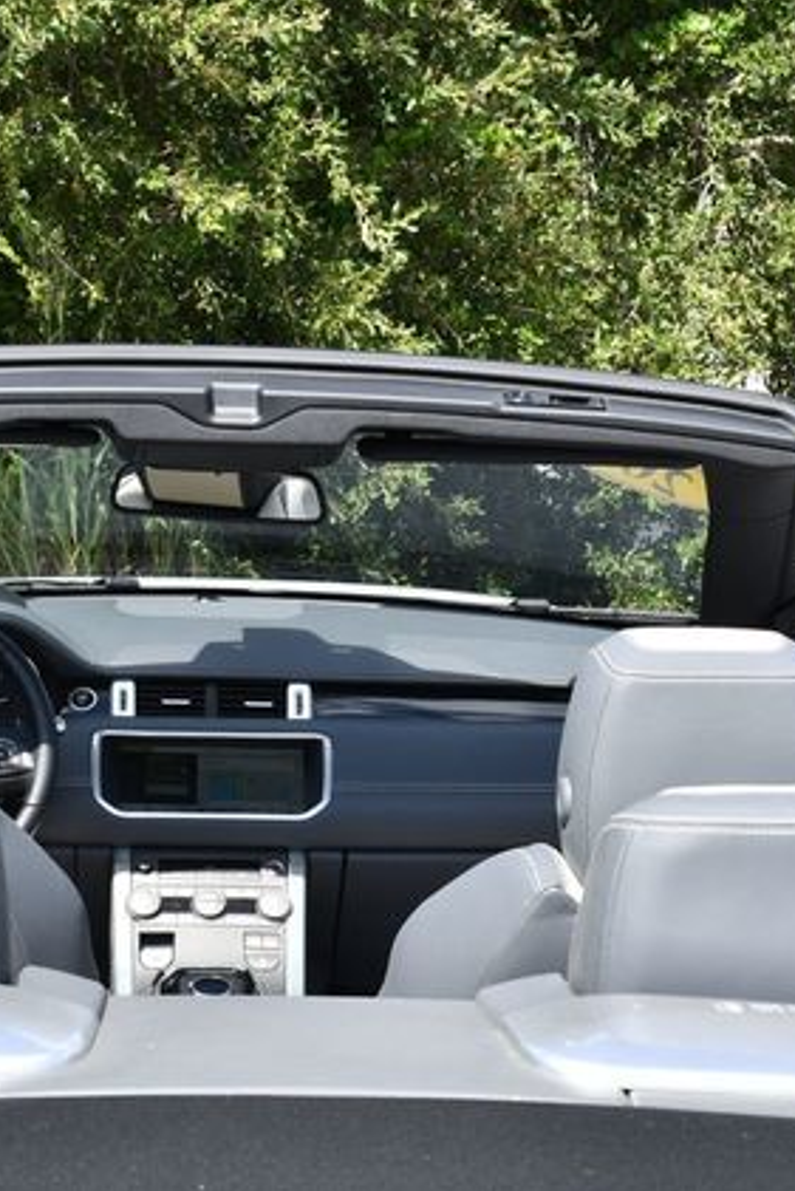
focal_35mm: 73
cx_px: 249
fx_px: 2416
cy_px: 591
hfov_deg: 18.6
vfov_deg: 27.7
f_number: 7.1
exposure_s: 1/250
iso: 200
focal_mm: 24
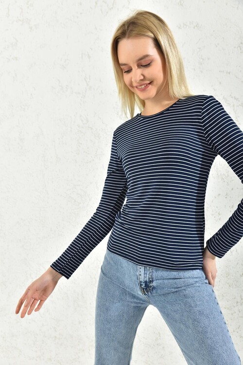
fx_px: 354
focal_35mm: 35
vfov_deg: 54.4
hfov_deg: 37.9
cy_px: 182
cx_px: 122
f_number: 7.1
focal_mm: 35
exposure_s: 1/160
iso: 100
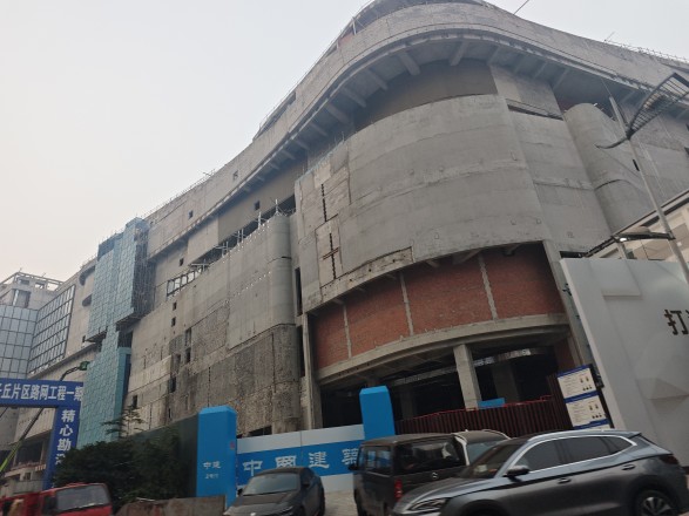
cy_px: 258
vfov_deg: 58.9
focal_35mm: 23
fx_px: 458
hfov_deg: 73.9
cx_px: 344
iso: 57
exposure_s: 1/100
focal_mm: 6.55
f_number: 1.6
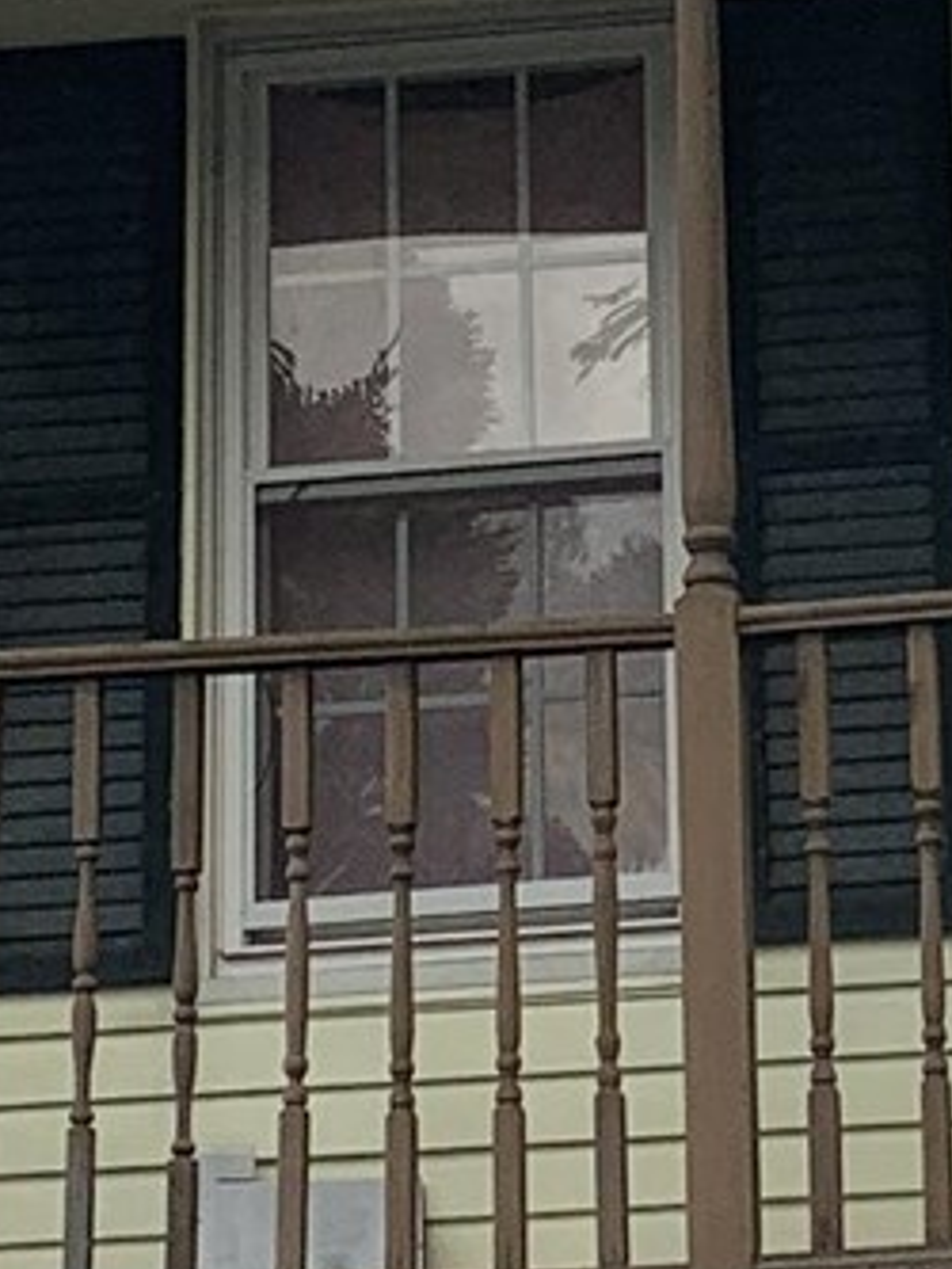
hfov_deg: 8.2
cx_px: 1123
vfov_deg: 10.9
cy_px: 217
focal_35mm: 180
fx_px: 6596
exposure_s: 1/262
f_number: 1.8
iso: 25
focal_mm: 4.25
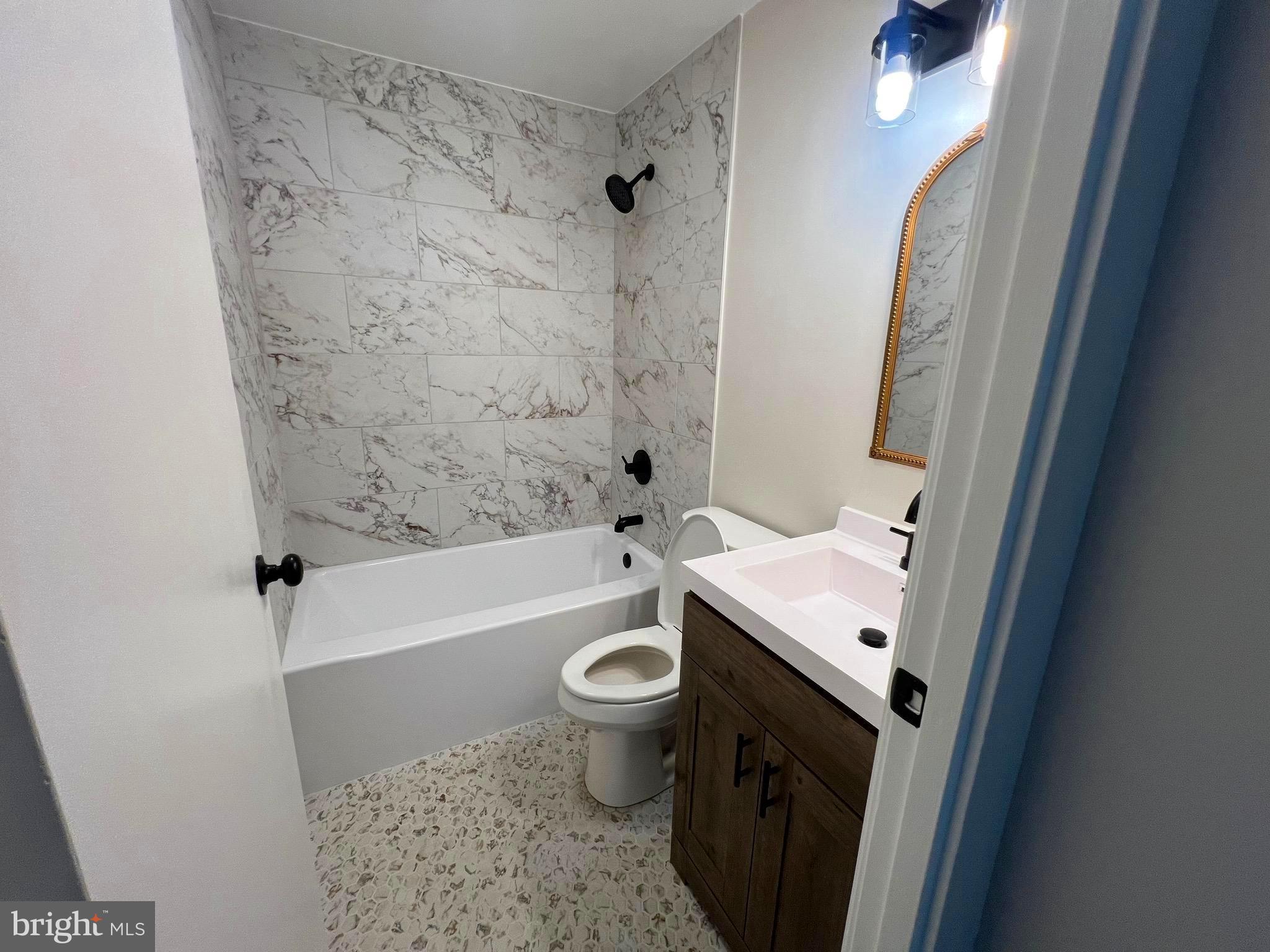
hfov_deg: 106.2
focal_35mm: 13
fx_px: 477
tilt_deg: -14.2
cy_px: 476
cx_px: 635
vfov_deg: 89.9
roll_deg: -1.4
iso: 80
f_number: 1.8
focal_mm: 1.57
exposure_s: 1/120
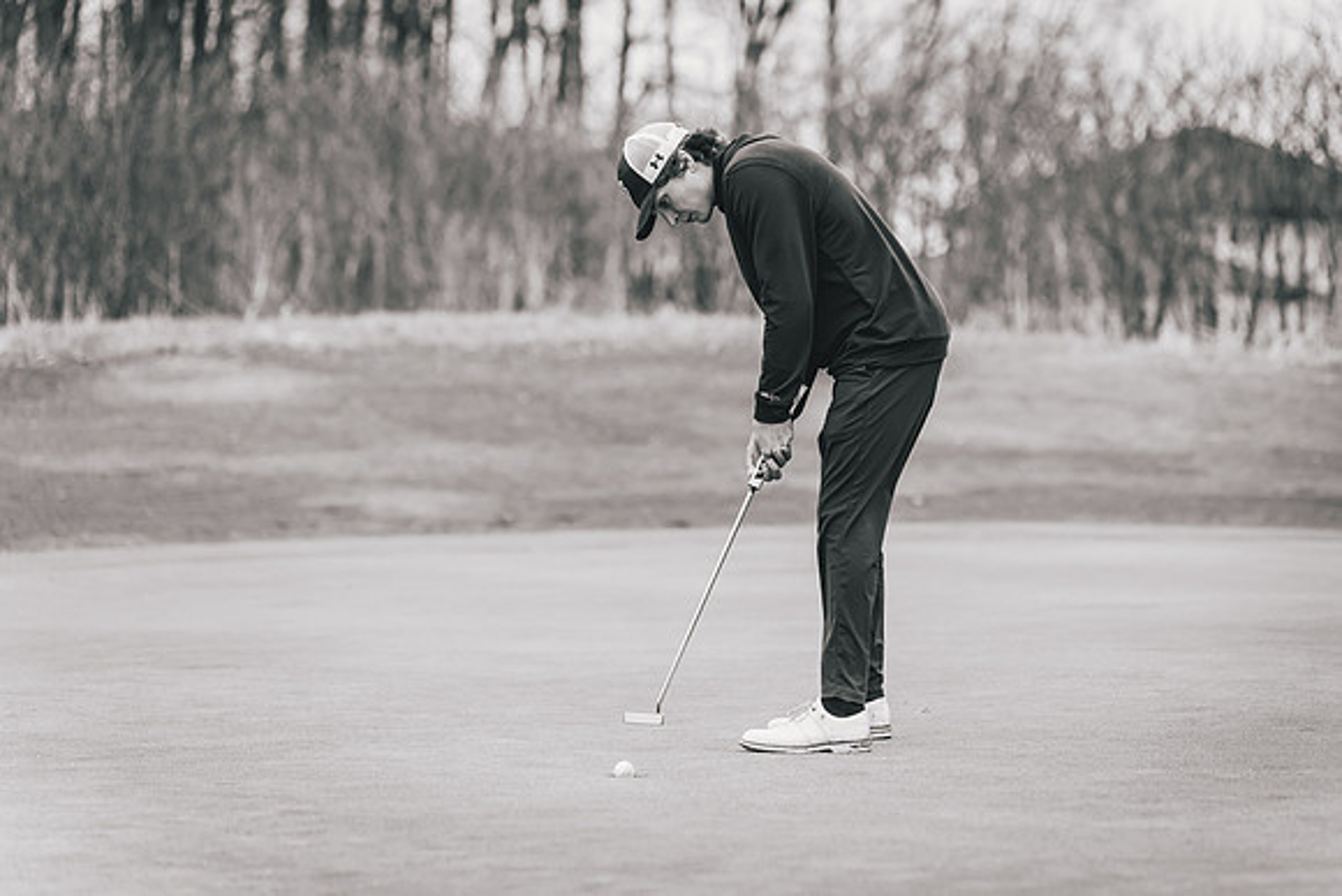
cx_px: 794
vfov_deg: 9.6
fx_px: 5333
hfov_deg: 14.3
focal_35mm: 143
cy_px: 385
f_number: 2.8
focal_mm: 119
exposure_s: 1/4000
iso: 640
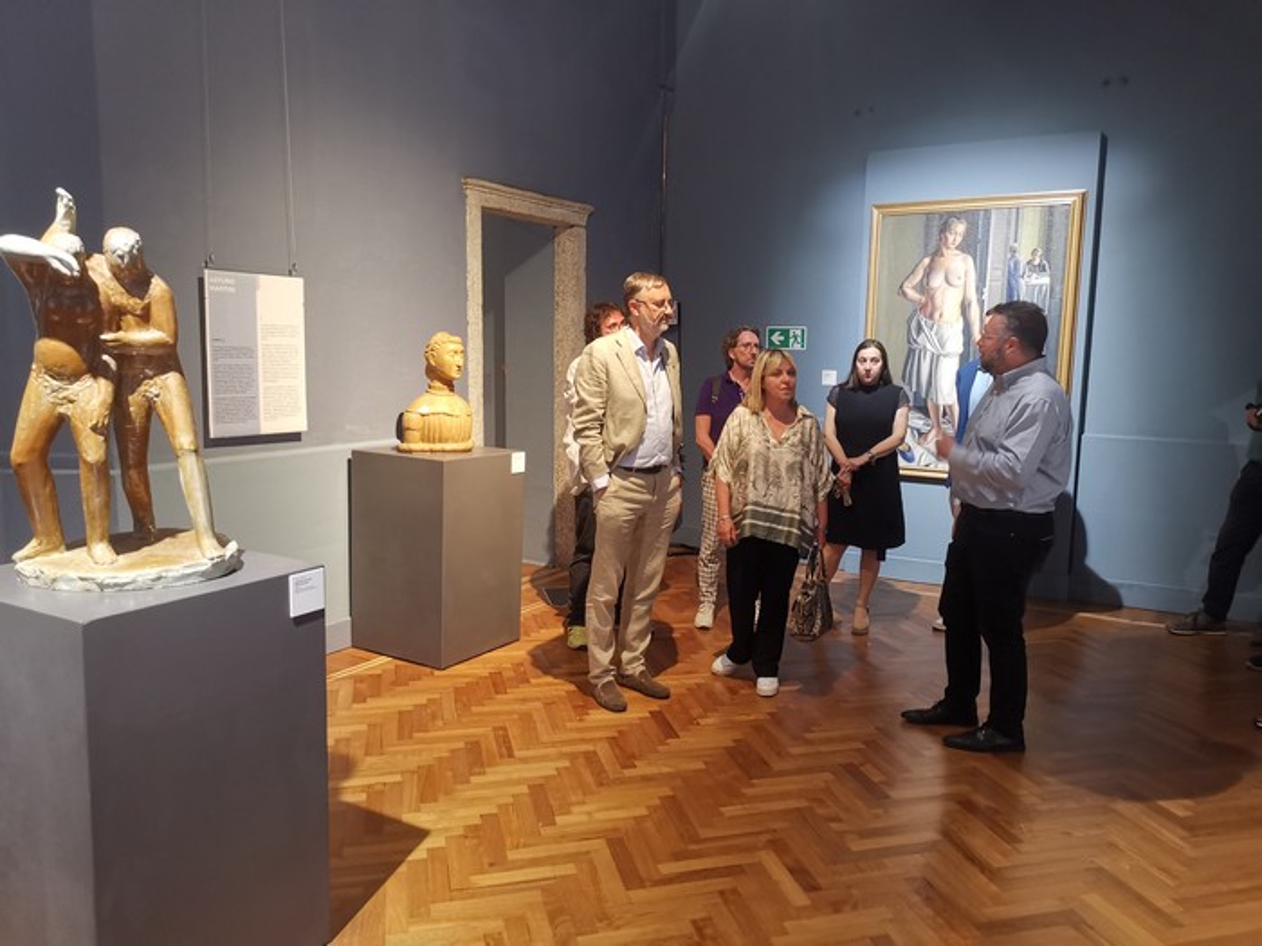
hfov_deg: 65.3
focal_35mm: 27
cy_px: 473
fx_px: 984
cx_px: 631
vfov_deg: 51.4
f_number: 1.8
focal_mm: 4.75
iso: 320
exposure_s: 1/33.3
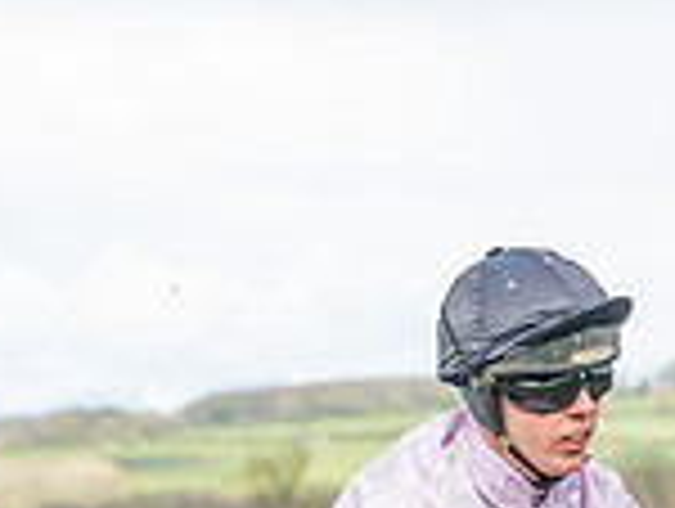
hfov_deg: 4.2
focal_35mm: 466
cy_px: 975
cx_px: 806
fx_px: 9101
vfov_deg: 3.2
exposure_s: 1/1250
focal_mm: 70
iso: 400
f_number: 4.5
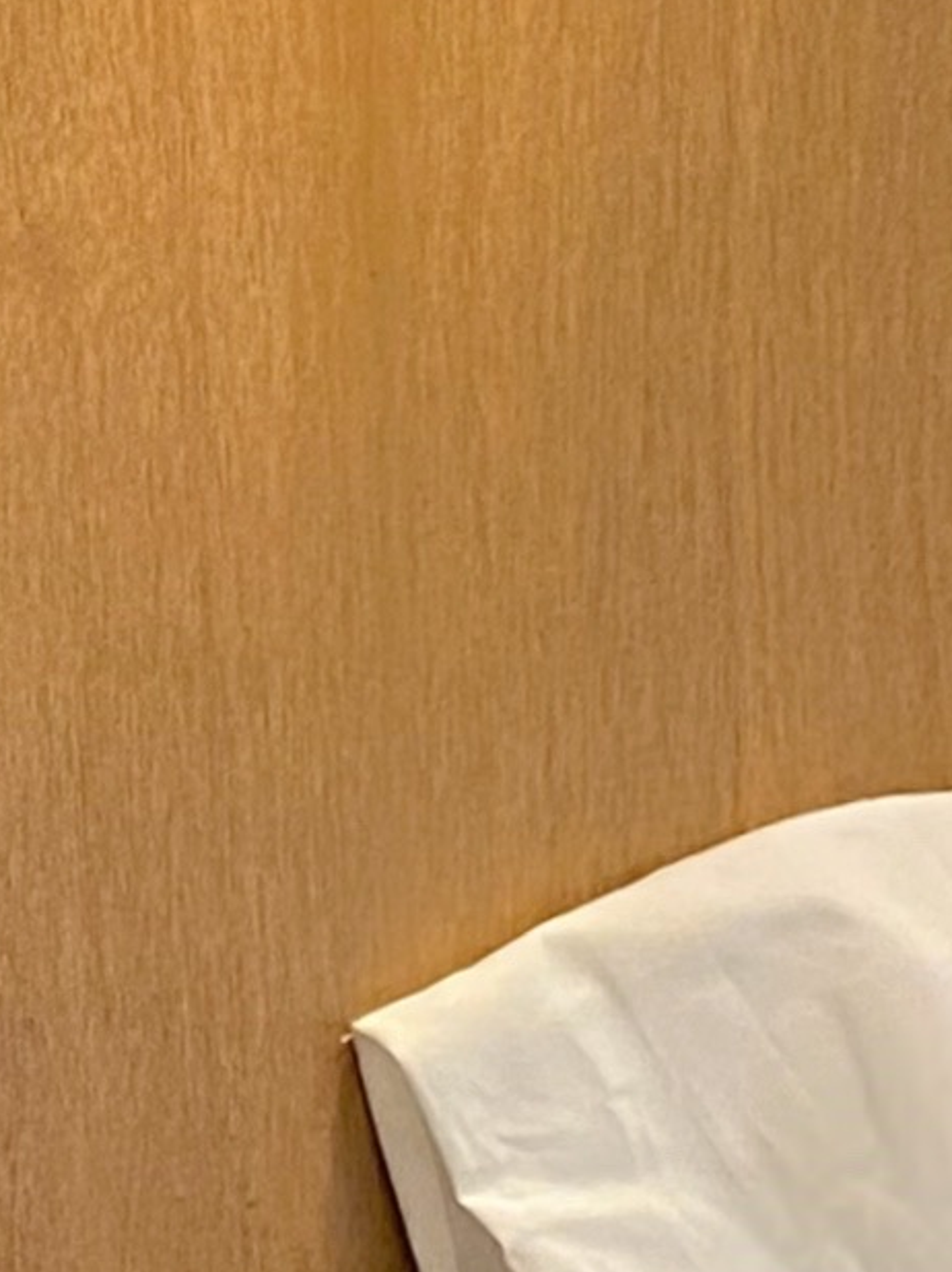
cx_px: -785
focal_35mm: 170
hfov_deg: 8.4
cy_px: -206
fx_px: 6240
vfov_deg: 11.4
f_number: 1.8
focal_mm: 4.25
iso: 200
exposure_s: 1/60
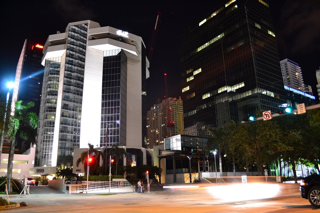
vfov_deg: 47.9
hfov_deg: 67.4
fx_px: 240
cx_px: 160
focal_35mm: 27
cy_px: 106
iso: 800
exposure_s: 1/2
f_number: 3.5
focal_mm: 18
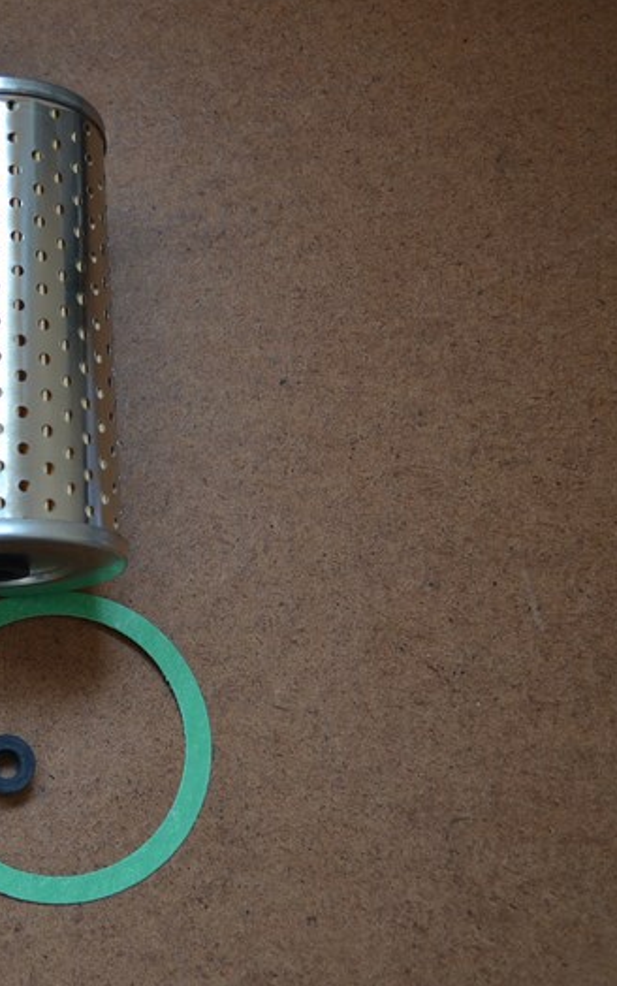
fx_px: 1505
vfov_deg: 36.3
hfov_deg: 21.7
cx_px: -98
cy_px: 496
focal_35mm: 56
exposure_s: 1/15
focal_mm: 24
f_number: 4
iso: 400
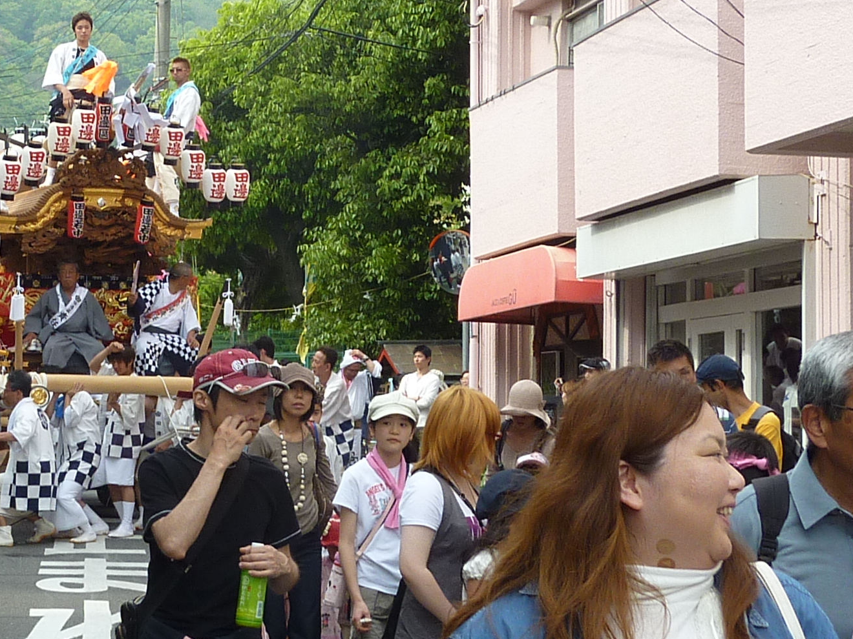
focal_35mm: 90
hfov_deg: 21.6
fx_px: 2218
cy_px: 281
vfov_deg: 16.4
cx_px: 198
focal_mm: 5.3
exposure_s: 1/200
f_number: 4
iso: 80
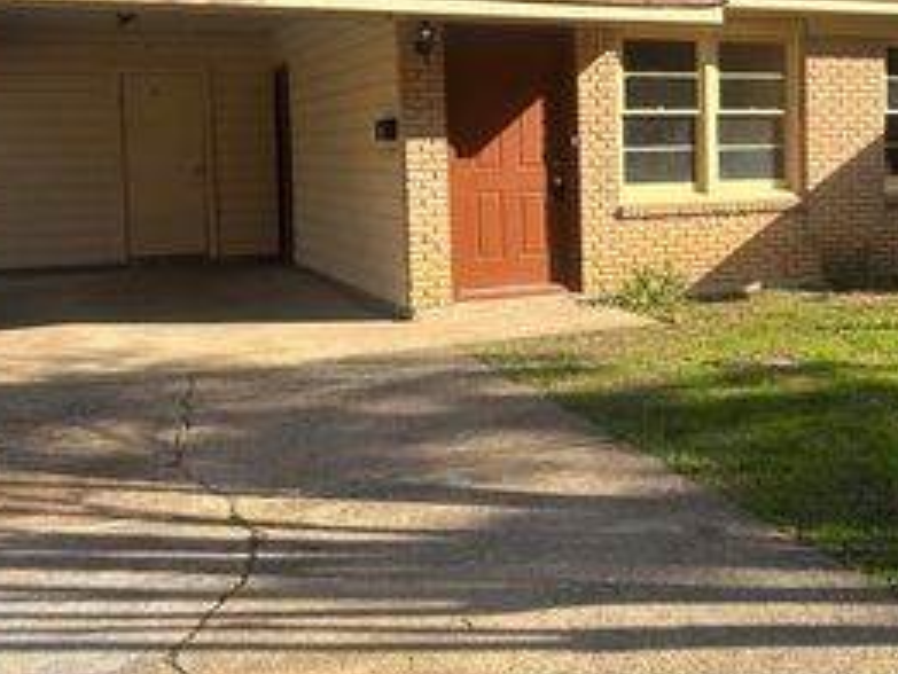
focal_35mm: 46
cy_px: 222
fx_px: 1194
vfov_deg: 31.3
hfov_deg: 39.1
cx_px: 757
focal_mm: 6.86
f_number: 1.78
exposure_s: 1/2203
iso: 80
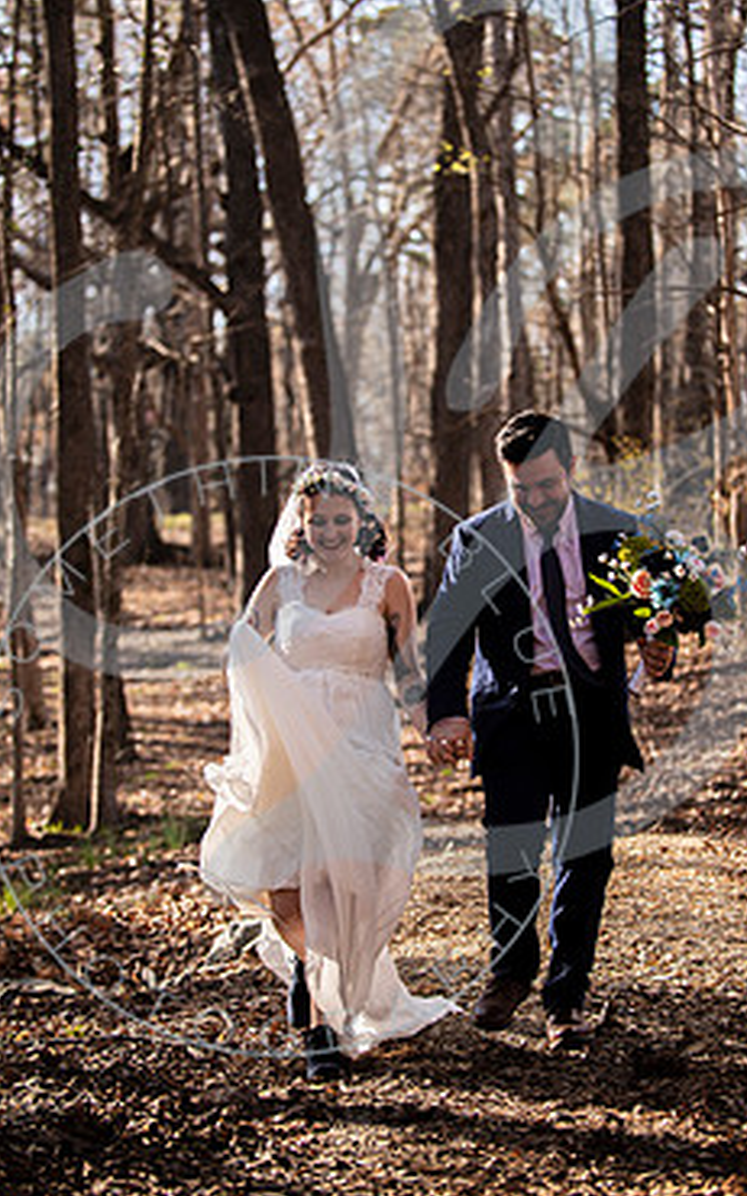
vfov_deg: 22.3
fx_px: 3032
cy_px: 511
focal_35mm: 93
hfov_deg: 14.0
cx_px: 424
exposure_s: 1/800
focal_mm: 75
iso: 100
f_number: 2.8
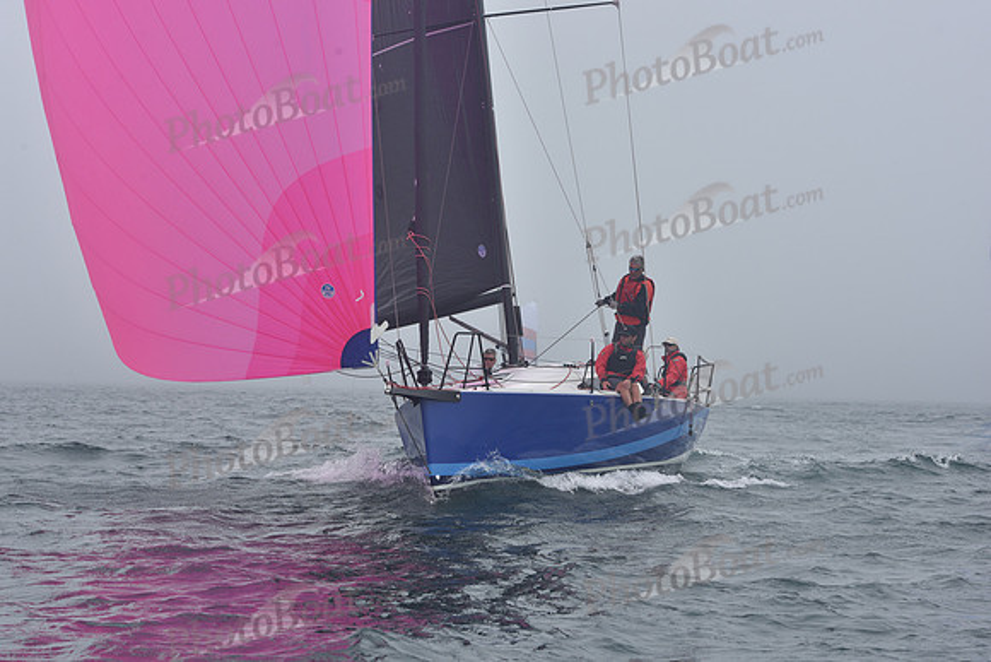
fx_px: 2478
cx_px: 496
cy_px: 331
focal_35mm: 90
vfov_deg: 15.2
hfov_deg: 22.6
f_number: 10
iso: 250
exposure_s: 1/800
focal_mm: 90
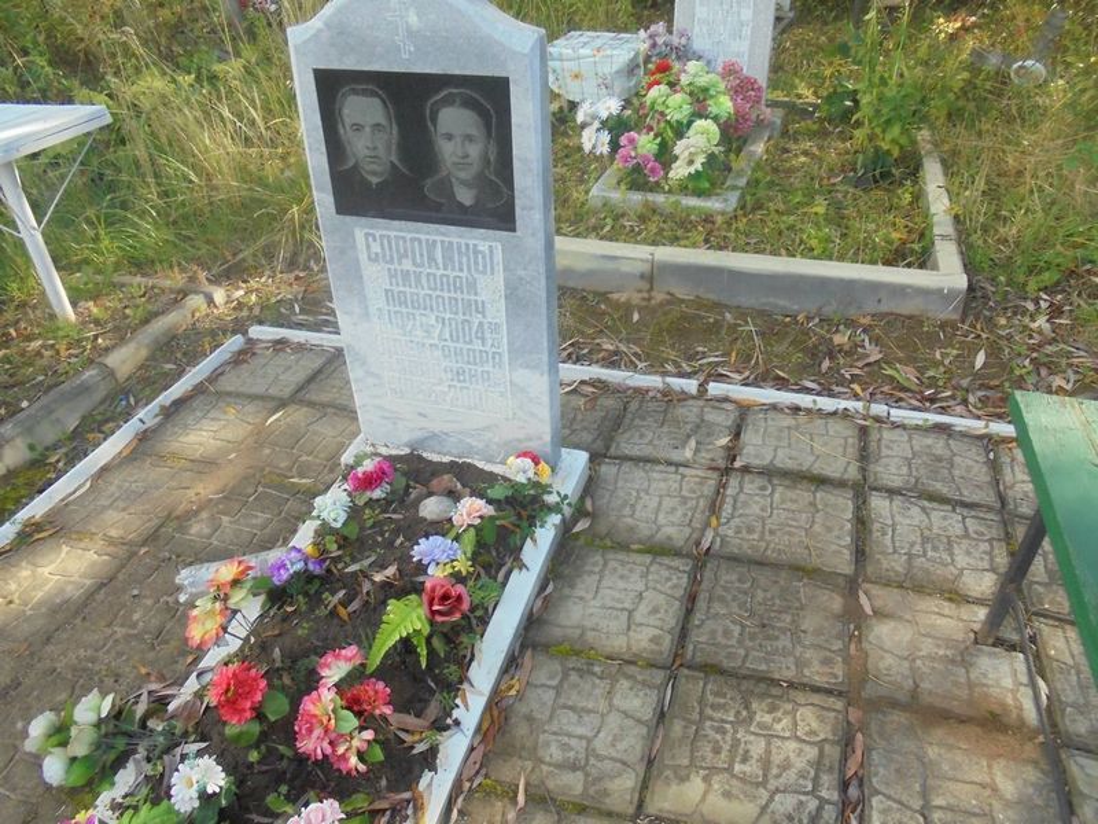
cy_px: 412
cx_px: 549
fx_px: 825
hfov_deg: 67.3
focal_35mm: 26
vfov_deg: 53.1
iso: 200
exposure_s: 1/250
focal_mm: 4.6
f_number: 3.5
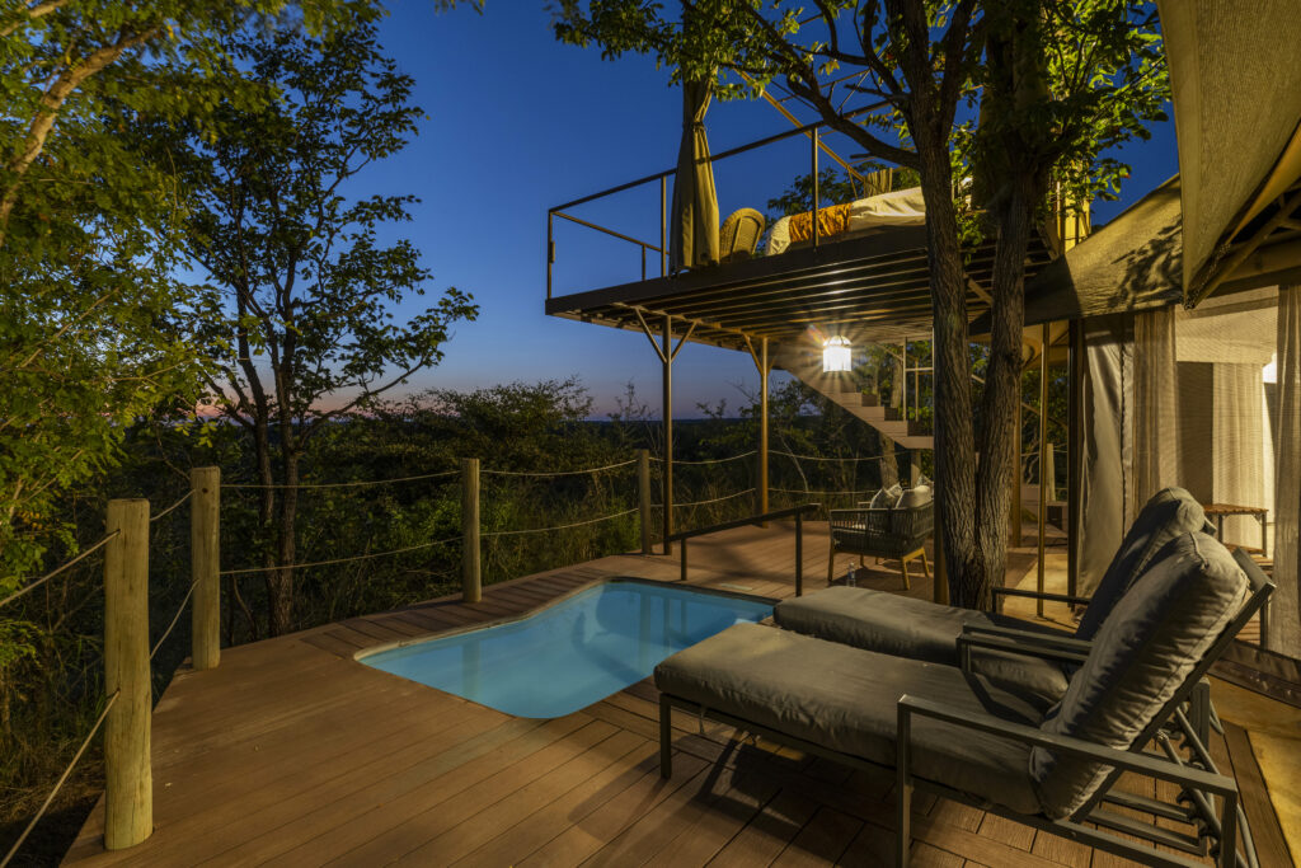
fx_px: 651
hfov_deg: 90.0
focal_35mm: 18
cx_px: 650
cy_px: 434
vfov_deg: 67.4
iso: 320
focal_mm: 18
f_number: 11
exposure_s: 15
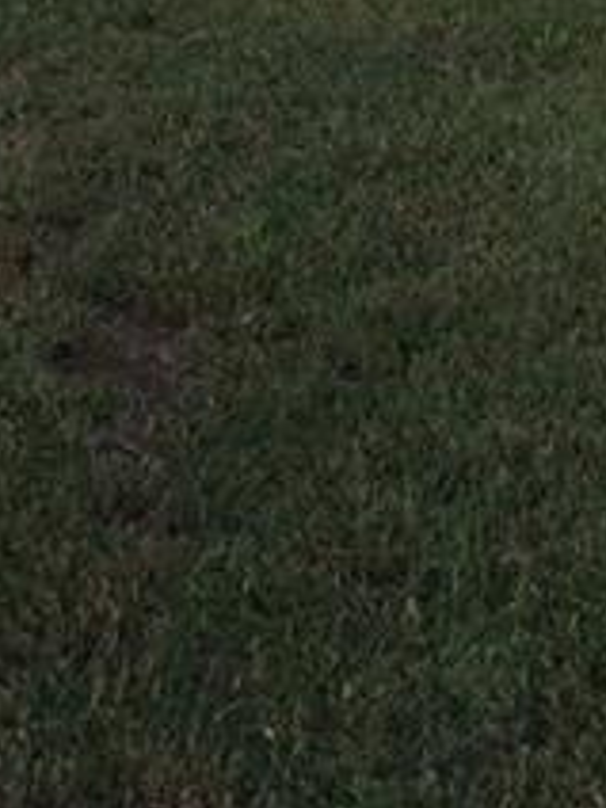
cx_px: 819
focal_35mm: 105
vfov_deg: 16.2
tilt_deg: -2.7
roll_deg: -0.6
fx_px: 2451
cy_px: -587
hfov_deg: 13.5
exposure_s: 1/128
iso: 32
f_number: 2.2
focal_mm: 4.15
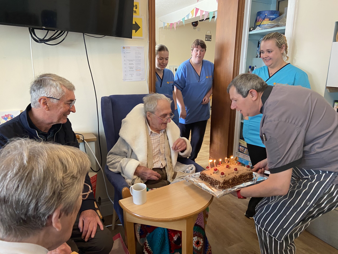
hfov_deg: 67.3
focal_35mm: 26
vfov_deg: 53.1
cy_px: 127
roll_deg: -1.0
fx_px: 254
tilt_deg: -12.6
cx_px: 169
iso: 160
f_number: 1.8
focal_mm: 4.25
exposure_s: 1/50
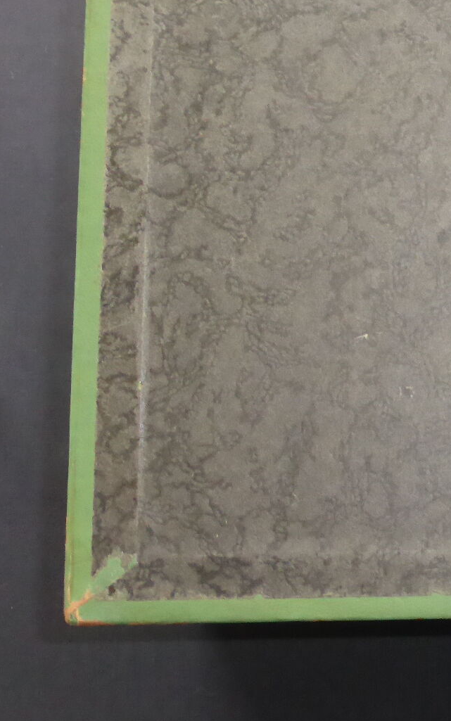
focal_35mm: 72
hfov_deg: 16.4
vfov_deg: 28.5
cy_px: 262
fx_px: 1415
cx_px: 696
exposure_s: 1/60
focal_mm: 6.1
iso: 500
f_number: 3.7
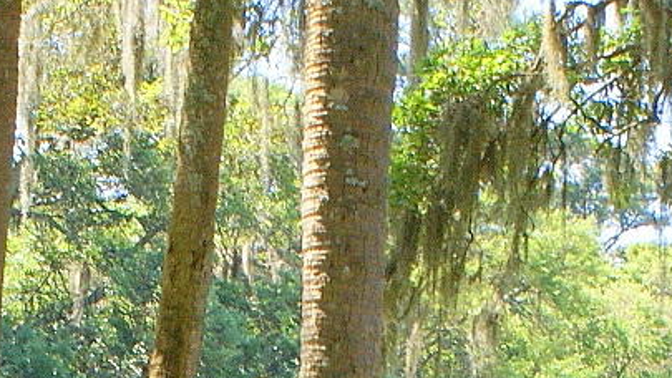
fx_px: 4741
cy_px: 726
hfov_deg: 8.1
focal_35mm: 266
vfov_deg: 4.5
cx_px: 335
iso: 100
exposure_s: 1/80
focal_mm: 30
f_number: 8
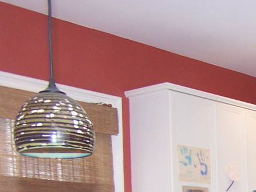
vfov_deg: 11.0
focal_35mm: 130
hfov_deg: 14.1
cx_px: 396
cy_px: 292
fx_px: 962
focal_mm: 6.3
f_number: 2.8
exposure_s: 1/60
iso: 140
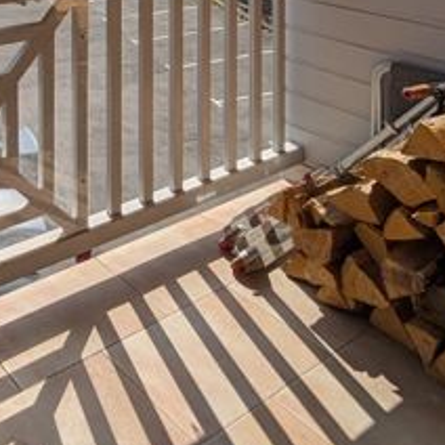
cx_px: 0
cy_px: -134
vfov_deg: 31.9
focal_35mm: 40
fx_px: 582
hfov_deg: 37.4
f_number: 1.7
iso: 55
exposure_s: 1/5848
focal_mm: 2.02
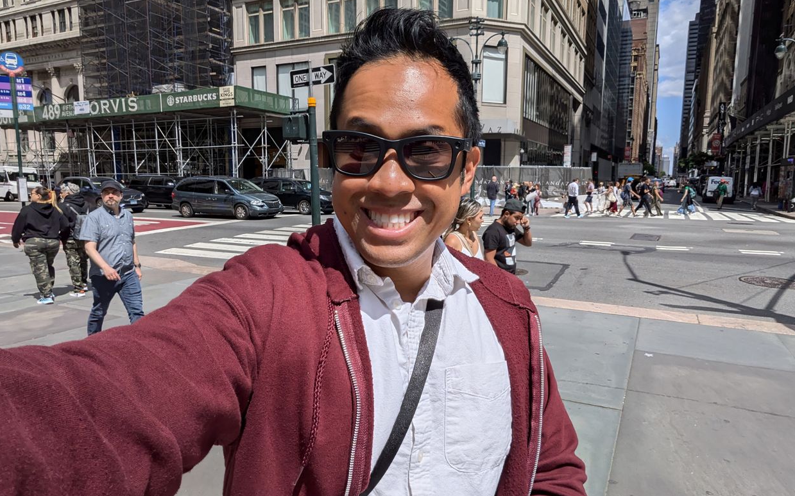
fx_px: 498
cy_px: 243
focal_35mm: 23
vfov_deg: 53.0
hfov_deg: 77.1
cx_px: 408
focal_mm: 2.74
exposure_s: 1/3236
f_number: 2.2
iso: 48
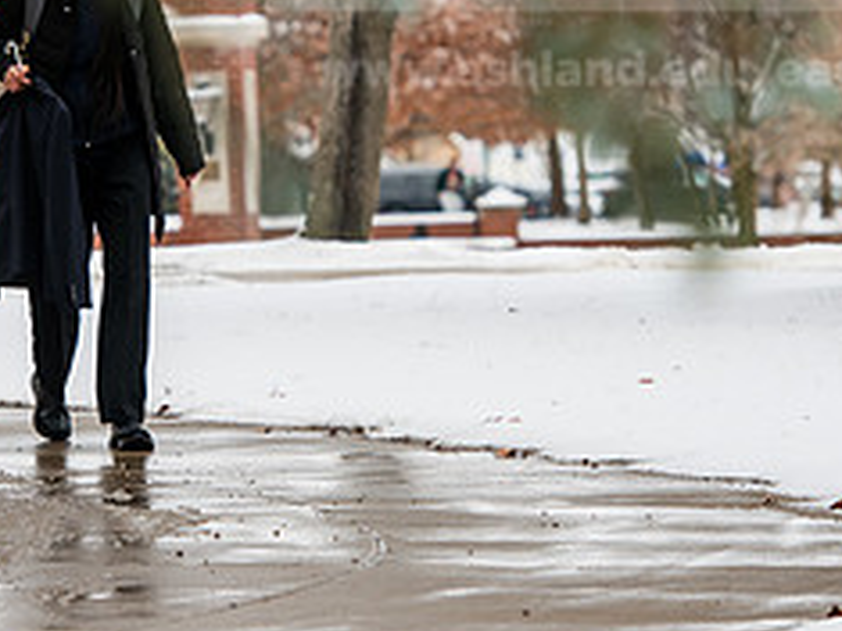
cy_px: 145
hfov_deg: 5.9
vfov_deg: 4.5
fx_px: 8096
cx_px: 158
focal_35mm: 333
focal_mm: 140
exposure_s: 1/400
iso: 160
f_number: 4
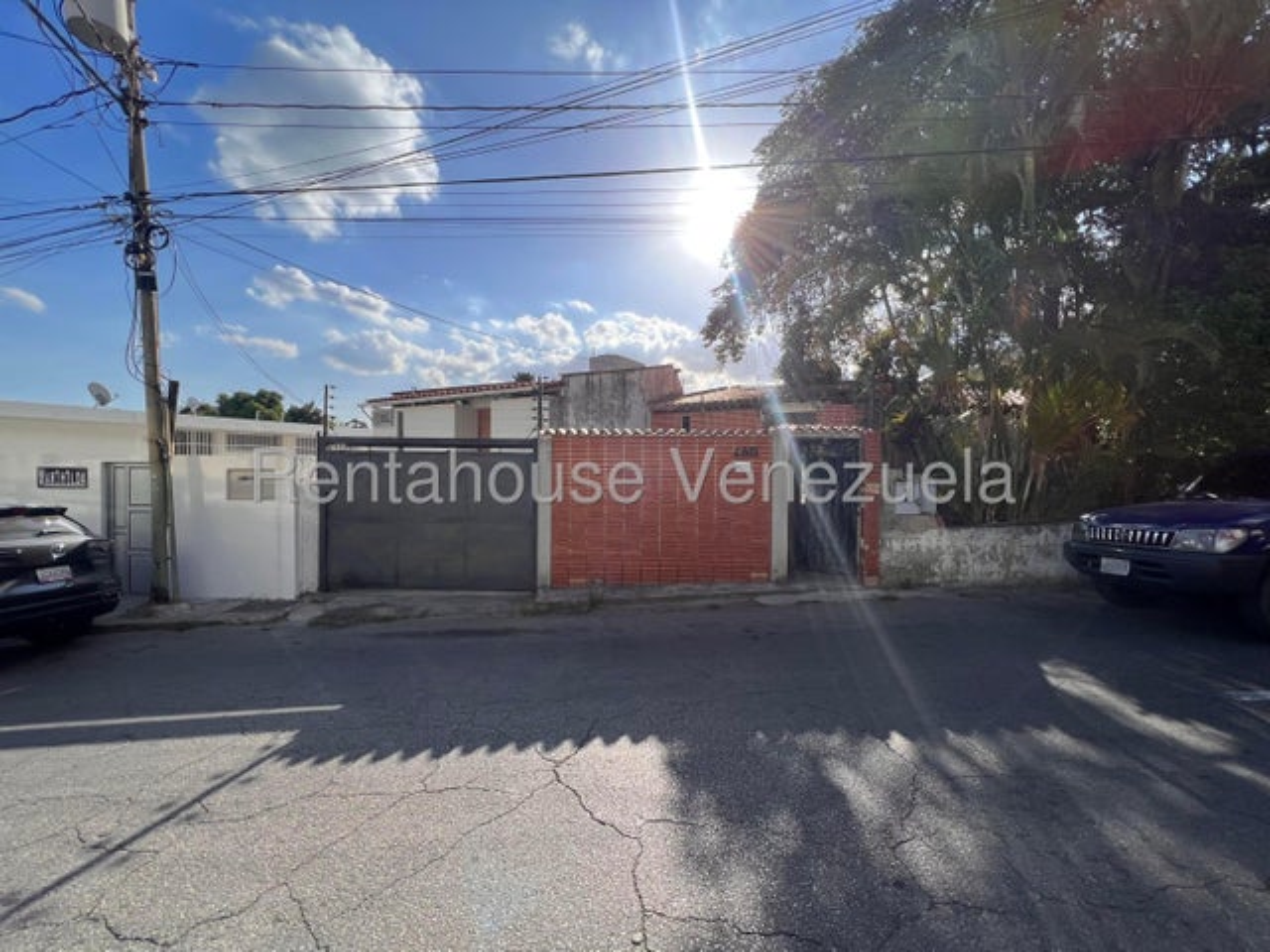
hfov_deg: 106.2
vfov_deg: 89.9
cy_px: 476
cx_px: 635
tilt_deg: -1.8
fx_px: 477
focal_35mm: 13
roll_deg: -1.2
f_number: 1.8
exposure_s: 1/2096
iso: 32
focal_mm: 1.57
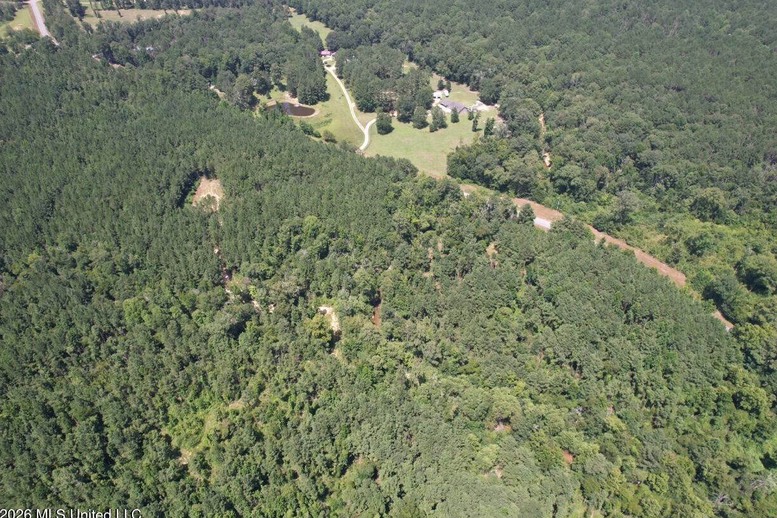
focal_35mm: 23
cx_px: 391
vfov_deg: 55.1
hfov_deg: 76.1
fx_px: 496
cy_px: 268
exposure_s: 1/800
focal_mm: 8.4
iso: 110
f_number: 2.8
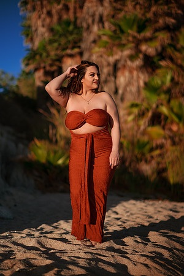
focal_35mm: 58
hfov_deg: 23.4
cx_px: 92
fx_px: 445
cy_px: 138
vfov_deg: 34.5
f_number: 1.4
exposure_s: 1/8000
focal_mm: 58
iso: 50
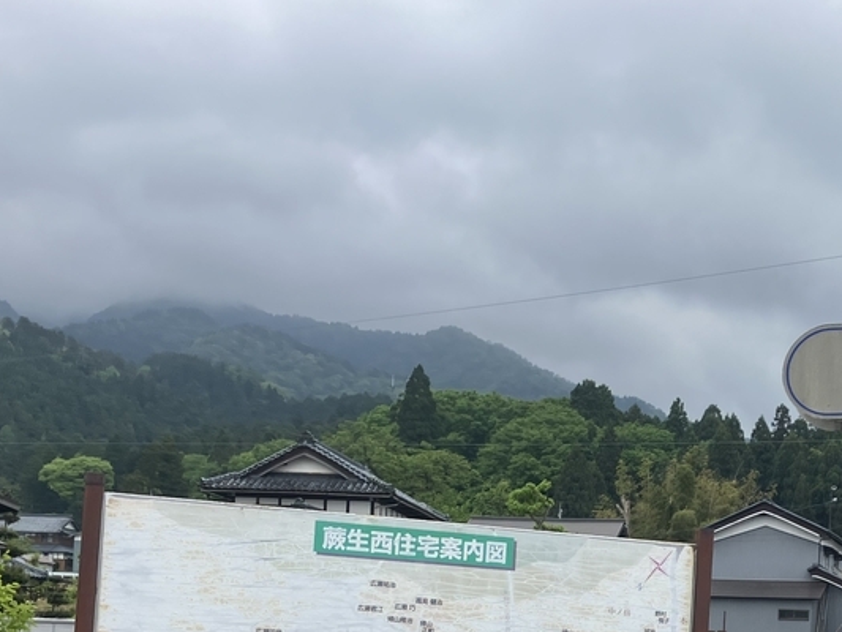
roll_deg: -2.4
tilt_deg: +2.4
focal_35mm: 63
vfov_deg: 22.2
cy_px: 667
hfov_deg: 30.2
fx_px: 1533
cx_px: 635
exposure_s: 1/694
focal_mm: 3.99
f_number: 1.8
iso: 32
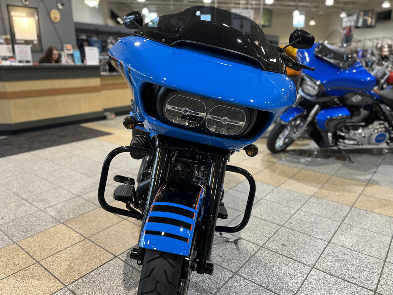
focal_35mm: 26
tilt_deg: -16.3
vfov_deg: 53.1
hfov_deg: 67.3
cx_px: 196
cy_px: 148
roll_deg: -0.4
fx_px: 295
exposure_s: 1/60
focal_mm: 5.1
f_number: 1.6
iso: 125
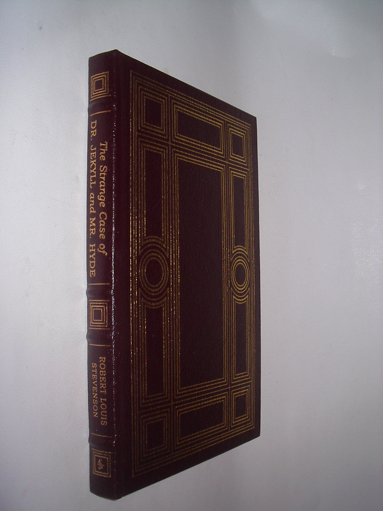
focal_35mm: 38
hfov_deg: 37.7
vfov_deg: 49.0
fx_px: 561
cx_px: 192
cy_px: 256
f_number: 4.8
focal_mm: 5.8
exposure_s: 1/60
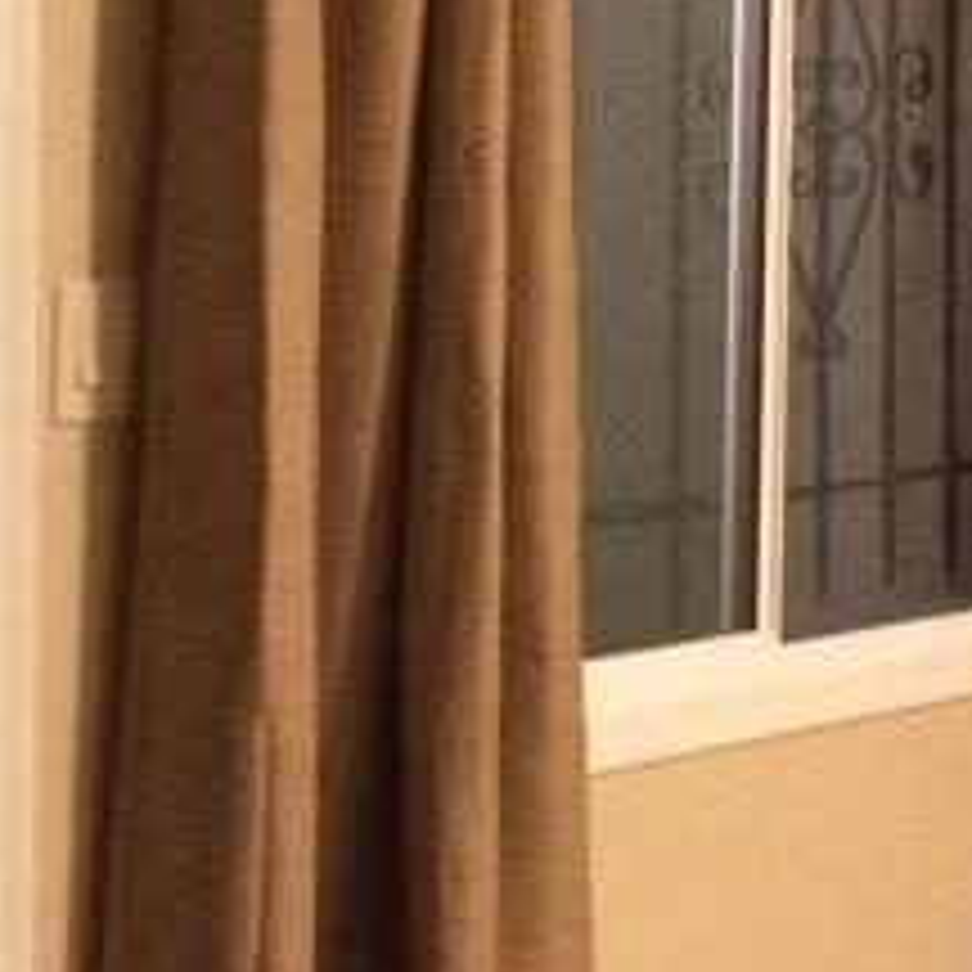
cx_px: 212
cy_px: 270
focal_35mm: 91
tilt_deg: -2.7
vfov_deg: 19.0
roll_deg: -0.1
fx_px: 2891
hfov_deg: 18.9
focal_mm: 4.15
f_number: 2.2
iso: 500
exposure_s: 1/15
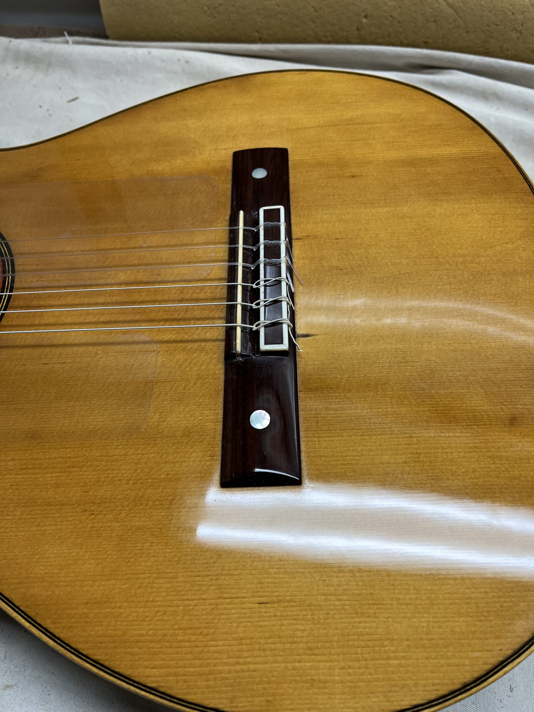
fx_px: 535
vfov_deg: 67.3
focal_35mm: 26
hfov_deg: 53.1
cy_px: 356
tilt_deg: -58.3
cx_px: 267
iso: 100
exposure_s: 1/100
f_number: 1.6
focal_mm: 5.1
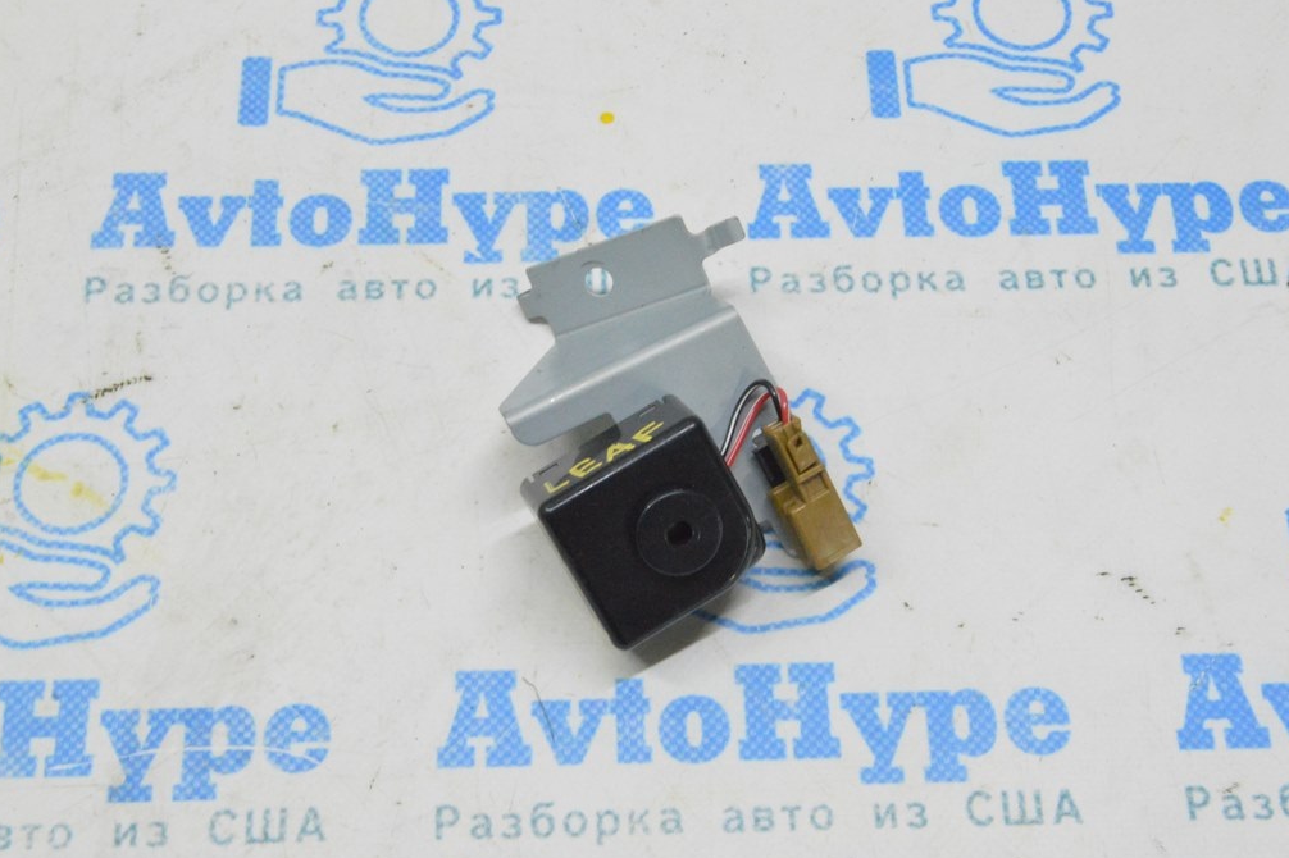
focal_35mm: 58
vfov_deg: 23.4
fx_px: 2076
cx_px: 643
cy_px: 431
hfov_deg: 34.5
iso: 6400
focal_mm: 38
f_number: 20
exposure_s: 1/20
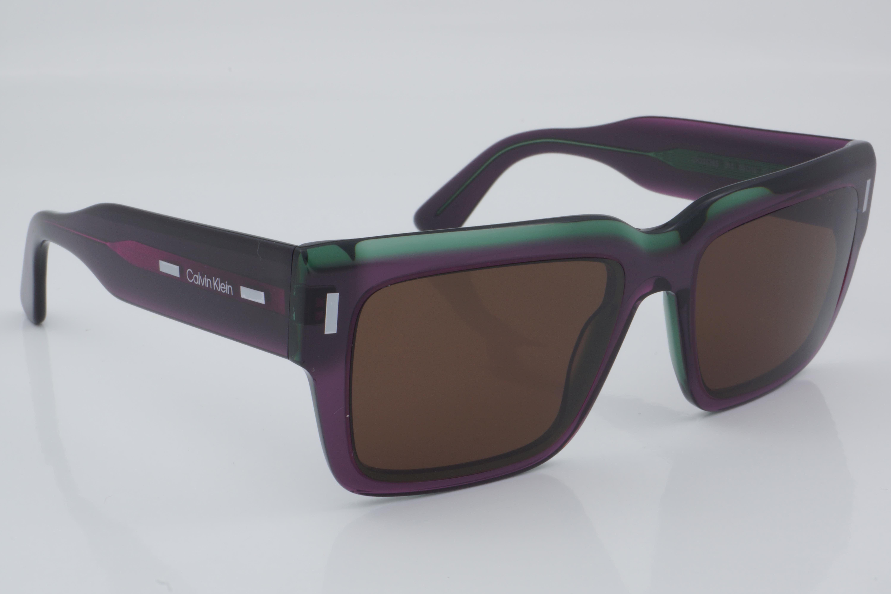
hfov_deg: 27.0
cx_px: 446
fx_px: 1856
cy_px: 297
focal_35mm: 75
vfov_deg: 18.2
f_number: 32
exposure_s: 1/4
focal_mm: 50
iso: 100
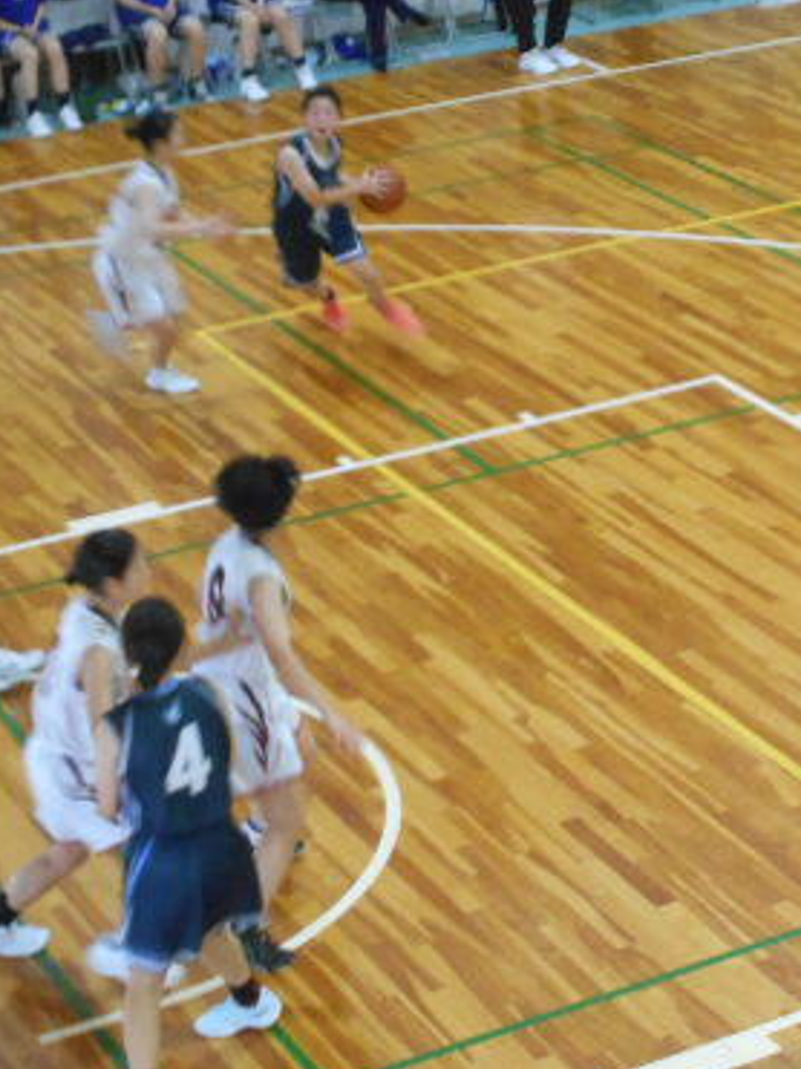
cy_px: 530
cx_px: 686
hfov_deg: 14.7
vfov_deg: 19.6
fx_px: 3087
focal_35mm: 100
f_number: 4.9
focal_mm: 10
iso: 800
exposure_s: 1/40
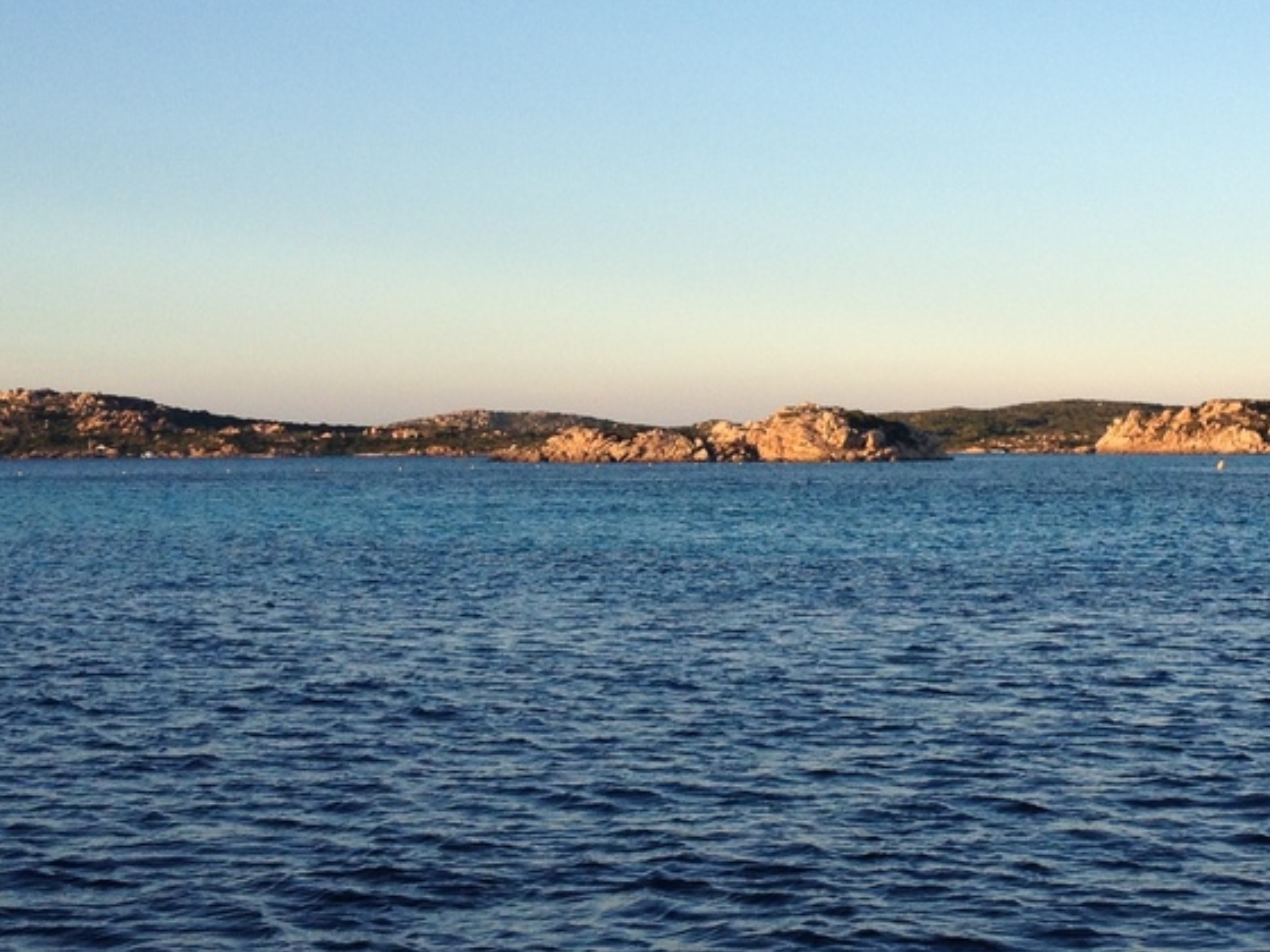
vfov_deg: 19.6
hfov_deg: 25.6
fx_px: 2752
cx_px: 991
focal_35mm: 75
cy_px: 299
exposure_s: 1/642
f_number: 2.4
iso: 64
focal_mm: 4.28
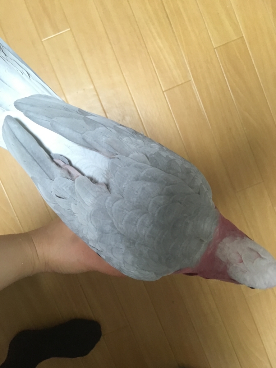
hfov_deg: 48.2
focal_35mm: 29
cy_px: 184
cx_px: 138
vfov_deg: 61.7
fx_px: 308
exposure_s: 1/30
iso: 200
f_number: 2.2
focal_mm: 4.15
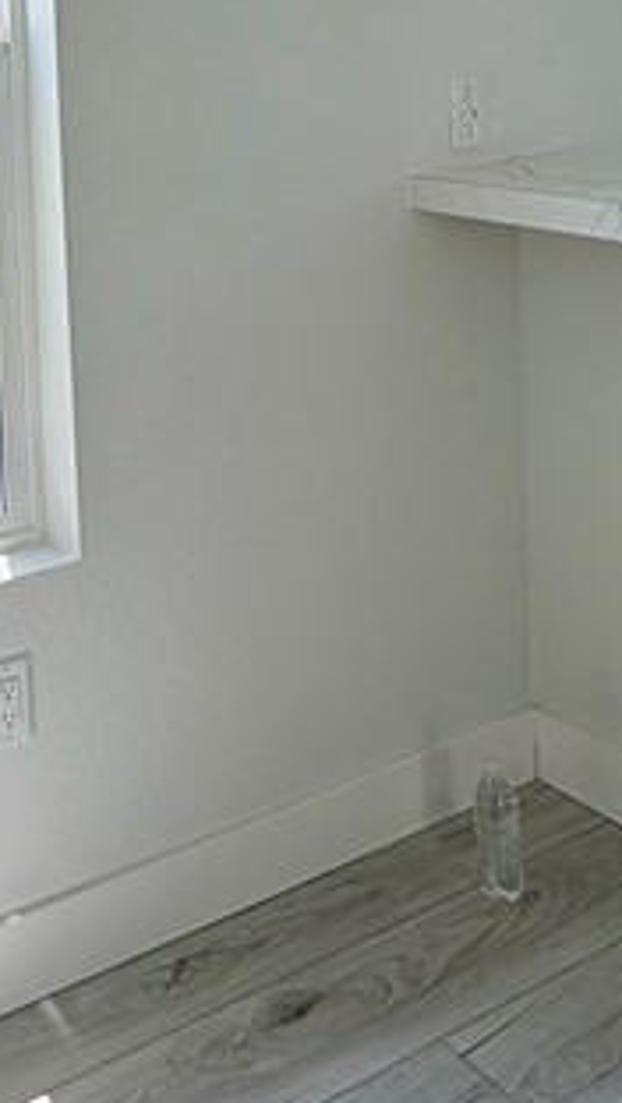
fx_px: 1463
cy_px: 42
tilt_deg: -2.9
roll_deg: +3.1
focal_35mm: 50
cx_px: 25
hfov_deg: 23.2
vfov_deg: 37.6
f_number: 2.2
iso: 50
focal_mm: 2.22
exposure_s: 1/121
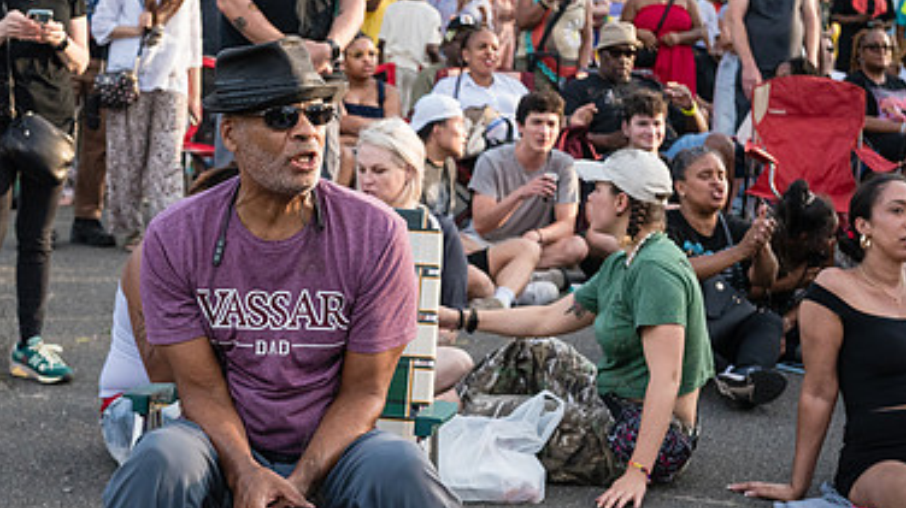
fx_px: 2329
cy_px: 232
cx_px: 311
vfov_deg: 12.5
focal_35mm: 97
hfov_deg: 21.9
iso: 2000
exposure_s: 1/1250
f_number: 5
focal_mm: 60
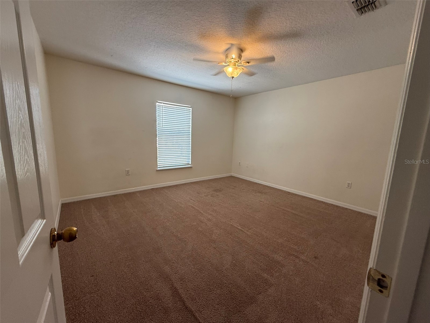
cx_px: 215
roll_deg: -1.4
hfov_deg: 102.1
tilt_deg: -7.9
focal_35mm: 14
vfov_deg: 85.7
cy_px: 162
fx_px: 174
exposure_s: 1/120
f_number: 2.2
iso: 125
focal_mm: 2.22
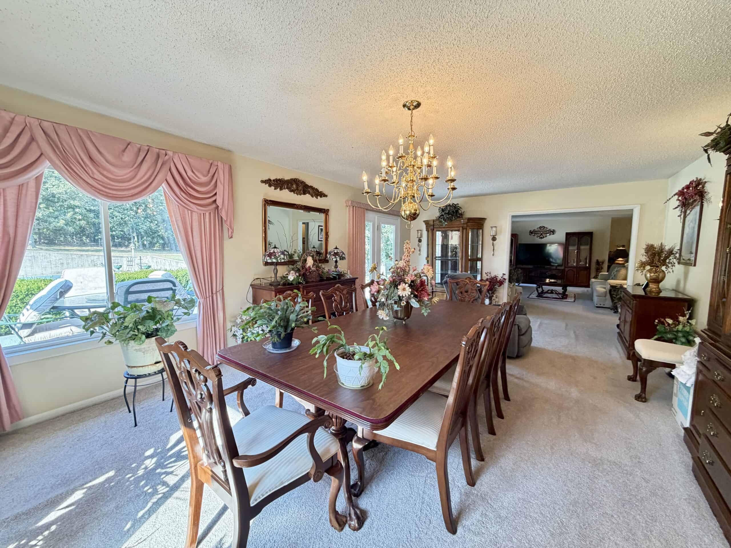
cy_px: 274
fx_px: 296
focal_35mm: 14
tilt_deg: -5.3
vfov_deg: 85.7
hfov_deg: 102.1
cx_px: 366
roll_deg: -0.9
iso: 250
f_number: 2.2
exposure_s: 1/60
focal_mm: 2.22
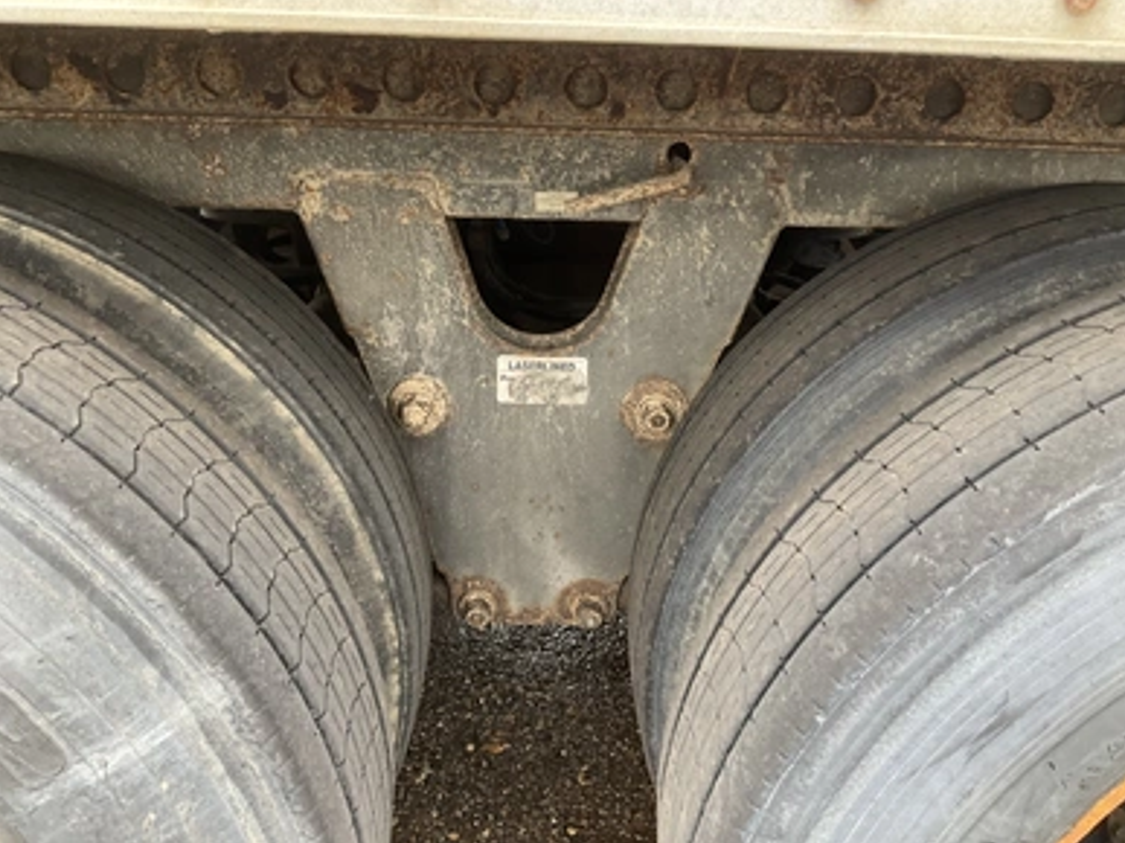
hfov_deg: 60.0
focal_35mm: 30
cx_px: 578
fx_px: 975
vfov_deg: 46.8
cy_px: 410
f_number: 1.8
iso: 40
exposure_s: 1/122
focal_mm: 3
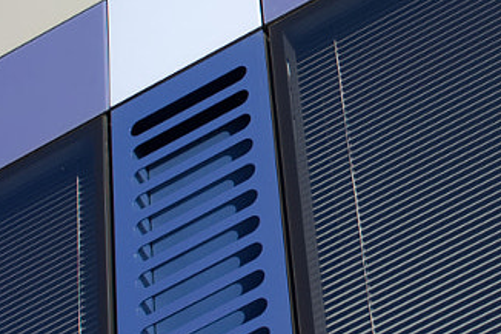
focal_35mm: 172
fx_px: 2392
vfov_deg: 8.0
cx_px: 556
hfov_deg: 11.8
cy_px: 81
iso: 100
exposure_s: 1/160
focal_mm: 35
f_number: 8
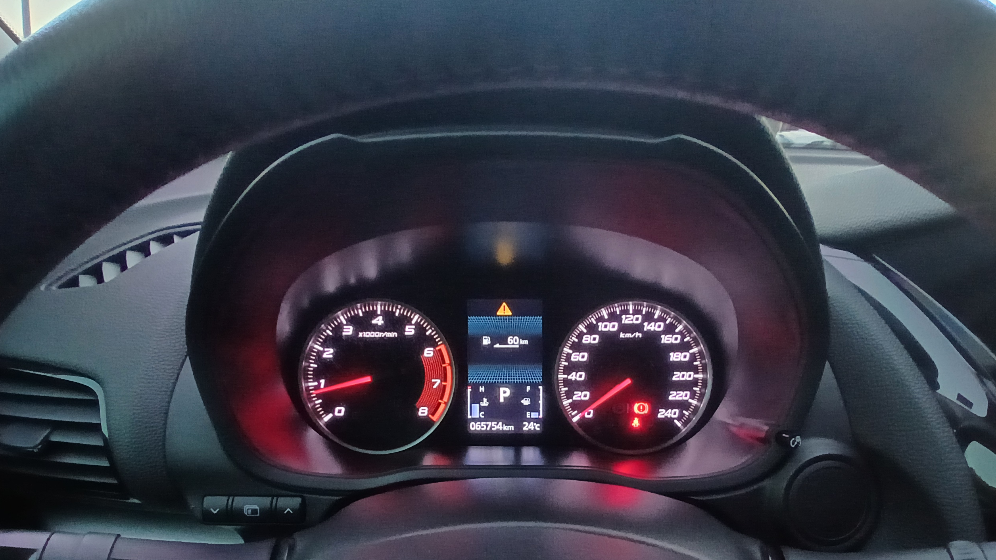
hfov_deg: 89.6
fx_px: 502
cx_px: 503
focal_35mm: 19
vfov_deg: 57.0
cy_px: 374
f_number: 2.2
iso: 500
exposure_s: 1/24
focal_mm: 1.4
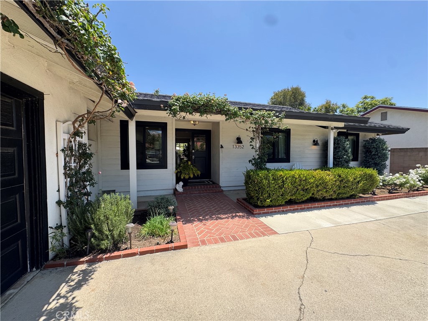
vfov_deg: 85.7
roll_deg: -0.2
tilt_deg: -3.1
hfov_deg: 102.1
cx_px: 214
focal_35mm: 14
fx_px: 173
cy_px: 160
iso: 50
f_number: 2.2
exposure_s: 1/707
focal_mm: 2.22
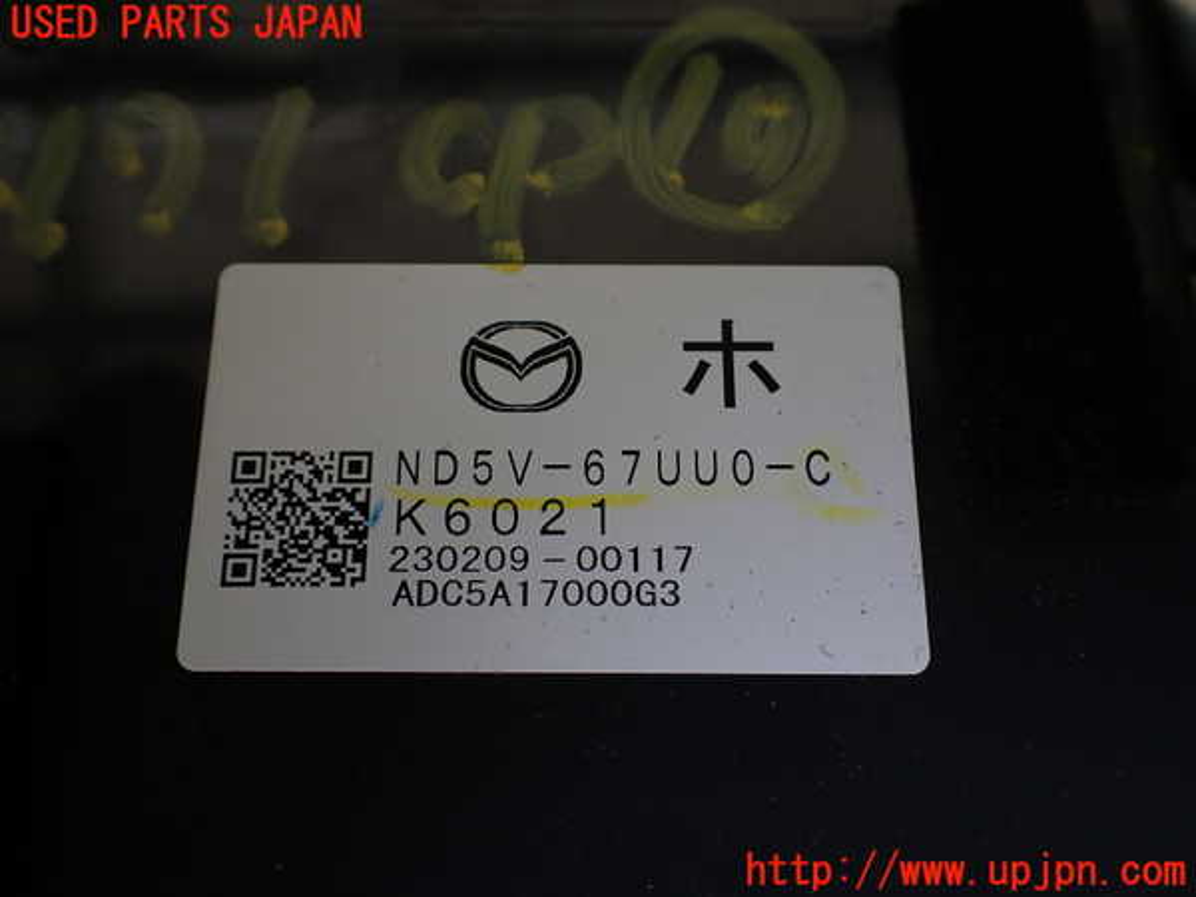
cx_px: 598
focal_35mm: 30
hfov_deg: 60.0
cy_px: 448
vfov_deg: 46.8
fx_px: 1037
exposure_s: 1/200
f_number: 2.3
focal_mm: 5.4
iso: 100
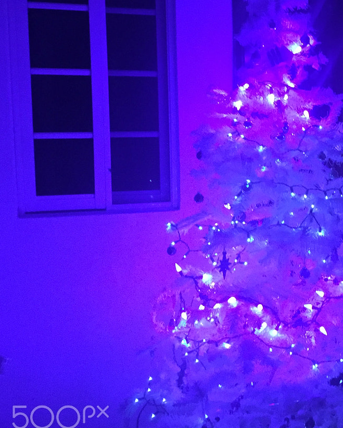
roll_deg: -2.6
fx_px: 698
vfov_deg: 34.0
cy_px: 174
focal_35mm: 55
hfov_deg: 25.2
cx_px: 396
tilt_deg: -8.9
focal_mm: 4.15
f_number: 2.2
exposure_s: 1/17
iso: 640
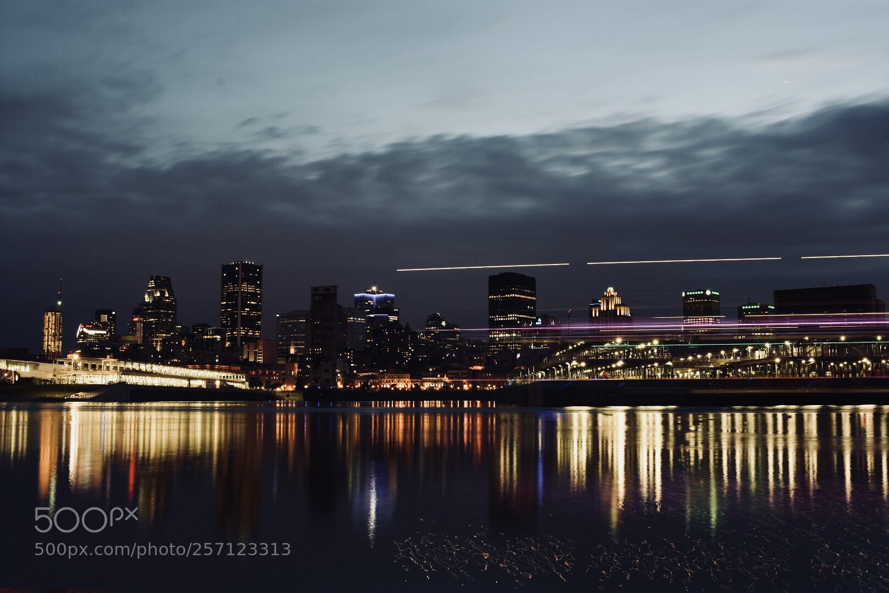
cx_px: 444
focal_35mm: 38
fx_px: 926
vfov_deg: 35.5
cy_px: 296
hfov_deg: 51.3
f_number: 11
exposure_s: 8
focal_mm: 25
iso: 100
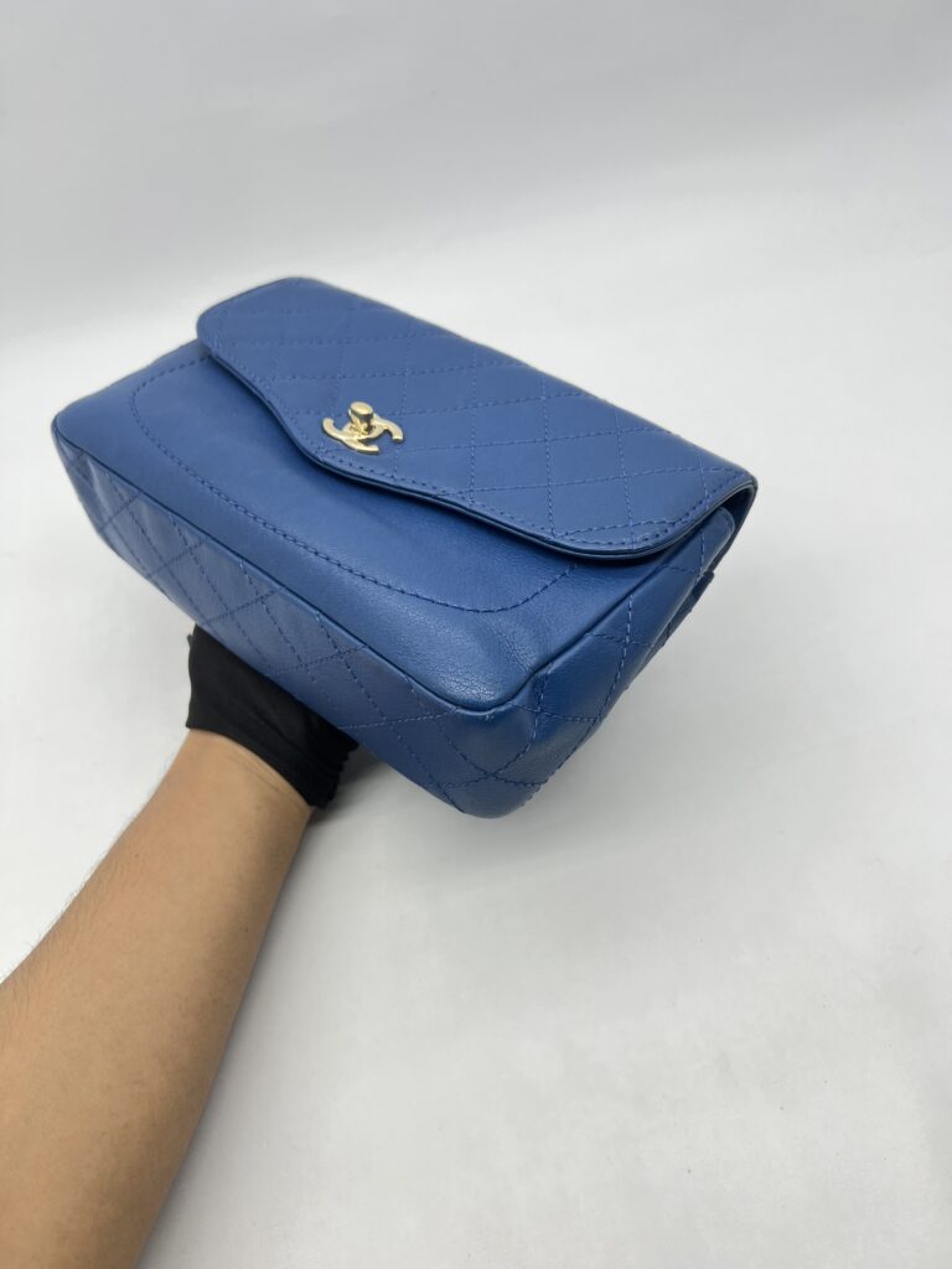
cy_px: 634
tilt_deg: -45.9
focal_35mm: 26
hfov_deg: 53.1
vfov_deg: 67.3
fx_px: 953
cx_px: 476
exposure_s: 1/100
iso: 32
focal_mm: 5.7
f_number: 1.5
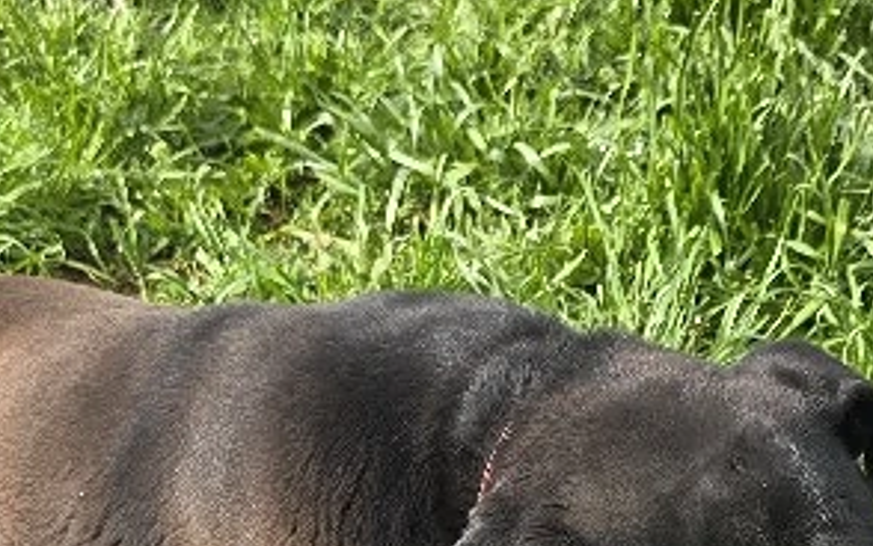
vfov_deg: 14.9
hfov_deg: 24.8
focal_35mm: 83
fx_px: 1975
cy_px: 754
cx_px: 588
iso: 12
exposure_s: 1/417
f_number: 1.7
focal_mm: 6.3
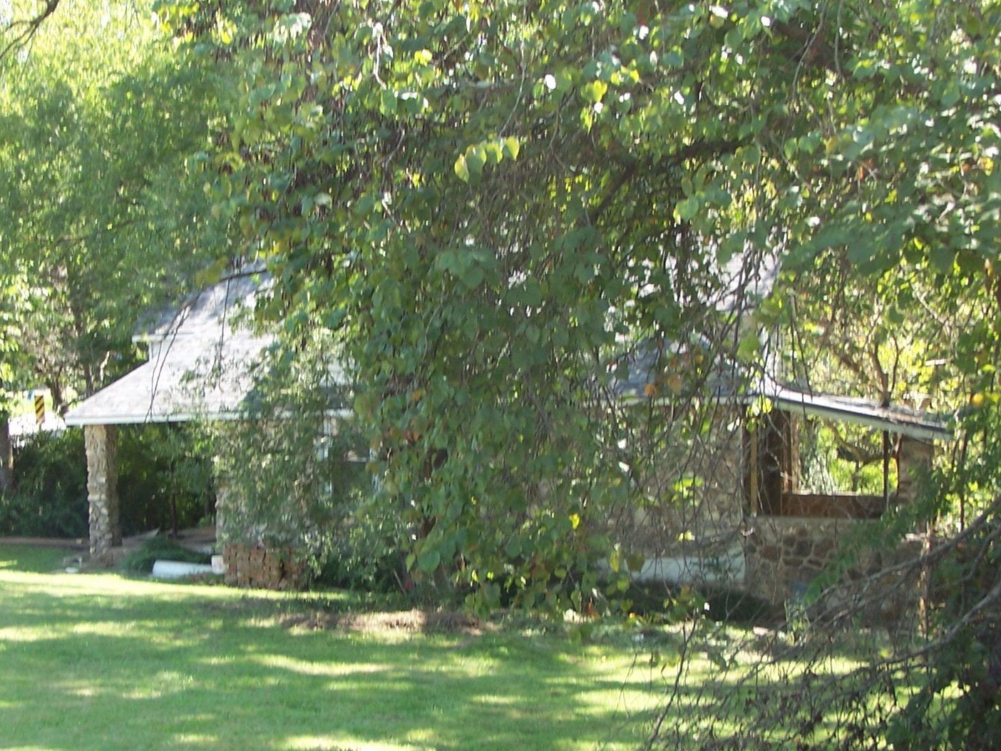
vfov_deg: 21.0
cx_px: 449
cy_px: 449
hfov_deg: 27.8
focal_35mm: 70
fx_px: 2024
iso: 80
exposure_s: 1/180
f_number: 3
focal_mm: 8
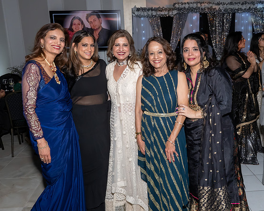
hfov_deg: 56.5
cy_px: 94
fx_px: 244
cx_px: 157
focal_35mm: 31
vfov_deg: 46.7
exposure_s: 1/250
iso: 1000
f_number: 8
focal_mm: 17
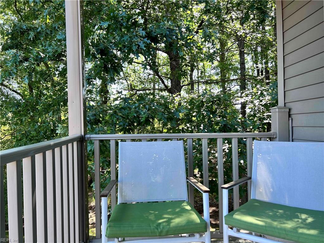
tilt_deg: -0.7
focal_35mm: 26
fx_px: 243
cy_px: 122
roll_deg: +1.5
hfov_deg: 67.3
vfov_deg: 53.1
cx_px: 162
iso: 40
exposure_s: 1/235
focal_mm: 5.7
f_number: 1.5
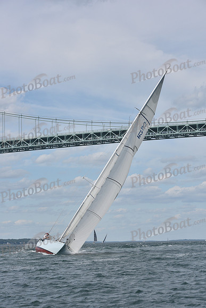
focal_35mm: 98
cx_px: 103
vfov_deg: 20.8
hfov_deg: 14.0
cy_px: 154
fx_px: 841
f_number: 9
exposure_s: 1/800
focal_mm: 98
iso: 320
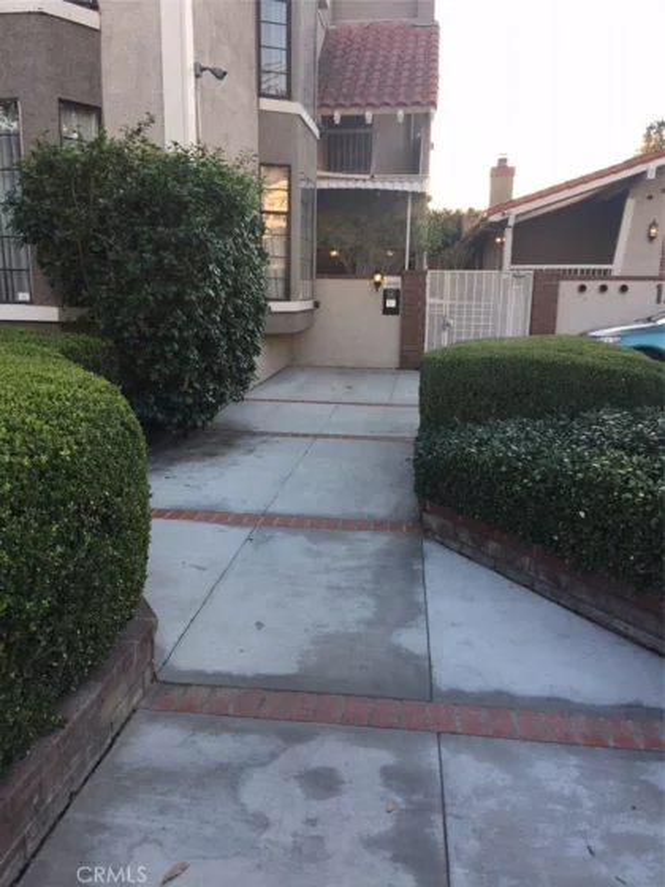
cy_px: 444
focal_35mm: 29
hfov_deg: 48.2
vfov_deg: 61.7
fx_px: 743
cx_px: 332
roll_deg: +0.0
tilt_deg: -11.9
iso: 32
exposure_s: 1/120
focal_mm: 4.15
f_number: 2.2
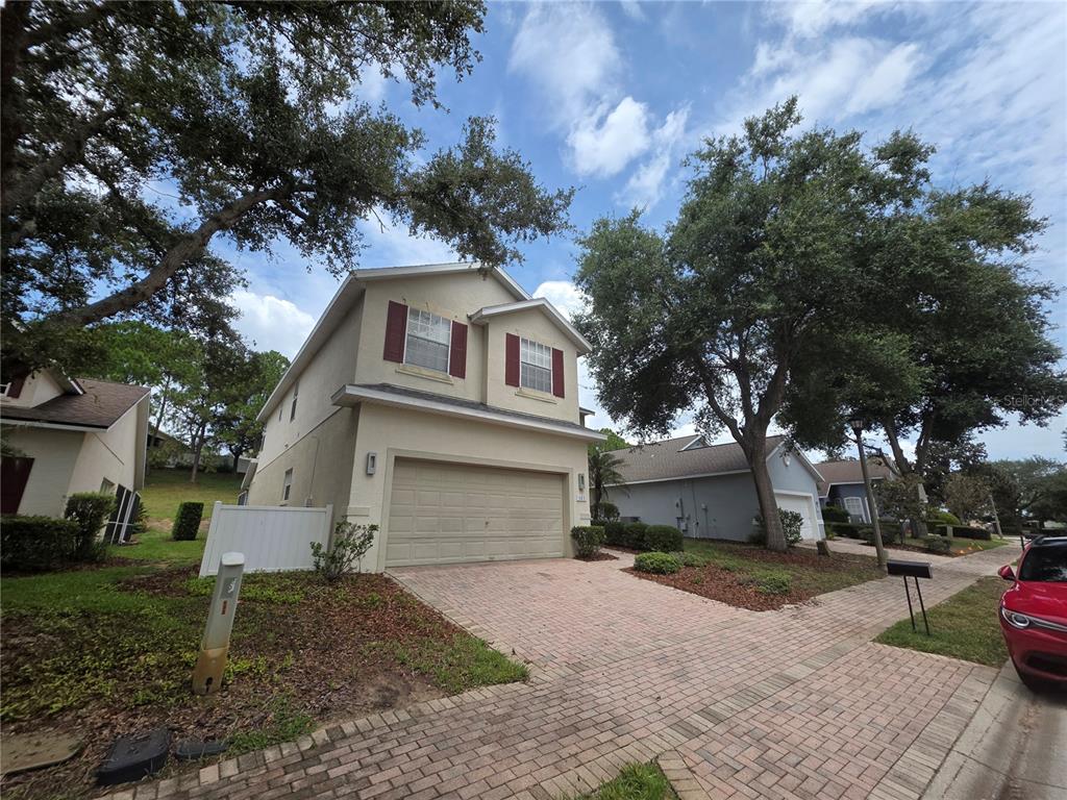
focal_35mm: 13
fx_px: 401
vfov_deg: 89.9
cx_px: 534
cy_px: 400
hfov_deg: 106.2
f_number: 1.9
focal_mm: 2.2
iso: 40
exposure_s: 1/1879
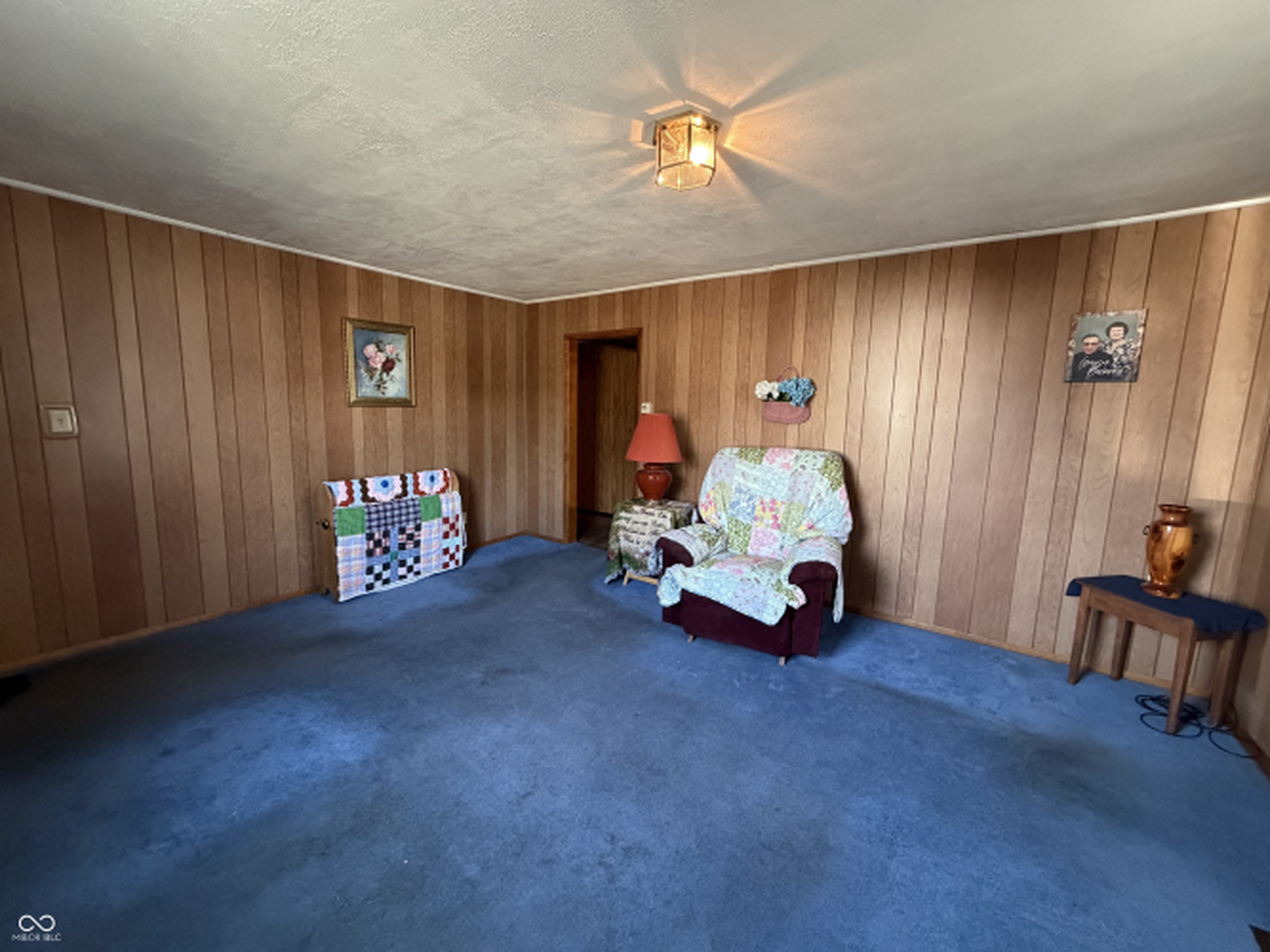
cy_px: 476
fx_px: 514
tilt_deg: -8.5
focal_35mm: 14
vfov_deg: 85.7
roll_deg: -1.6
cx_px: 635
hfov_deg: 102.1
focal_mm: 2.22
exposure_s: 1/60
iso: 640
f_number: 2.2
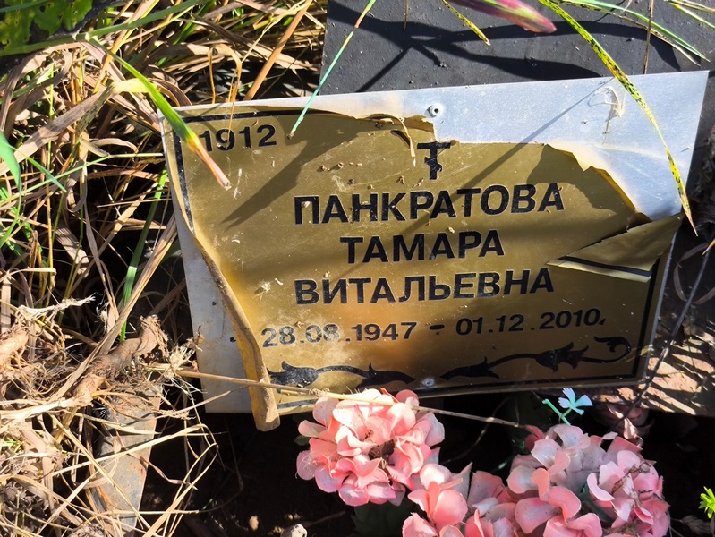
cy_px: 268
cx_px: 358
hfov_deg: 38.2
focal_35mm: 50
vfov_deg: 29.1
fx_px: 1033
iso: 50
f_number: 1.7
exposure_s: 1/438
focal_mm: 4.71
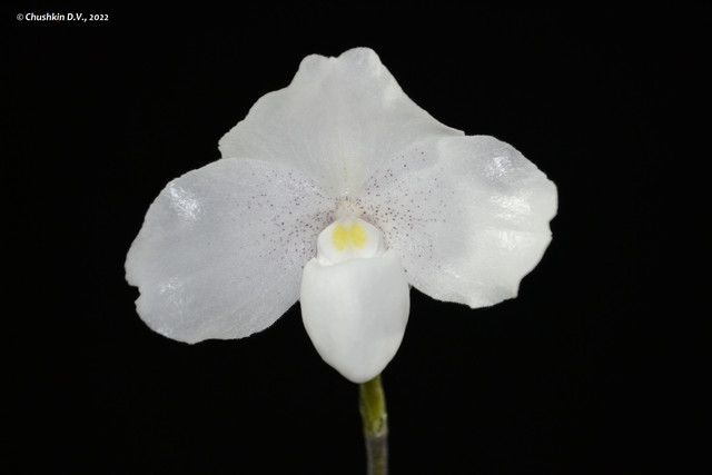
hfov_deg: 24.6
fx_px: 1632
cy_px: 238
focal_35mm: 82
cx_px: 356
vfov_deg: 16.6
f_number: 5.6
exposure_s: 1/60
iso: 400
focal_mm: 55
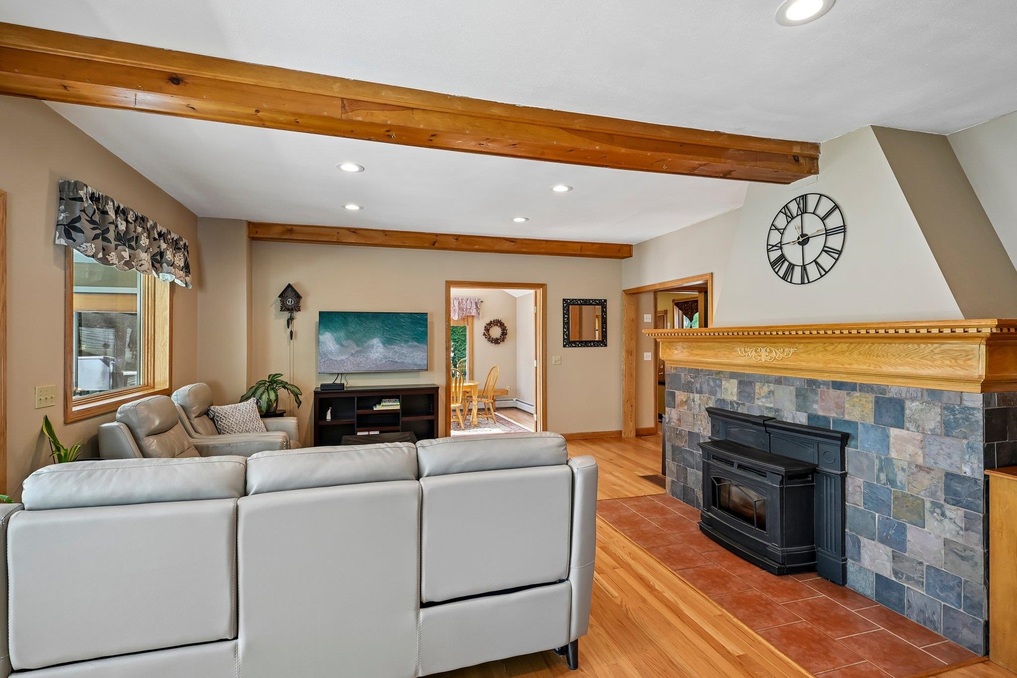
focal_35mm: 17
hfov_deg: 93.3
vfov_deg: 70.4
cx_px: 508
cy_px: 339
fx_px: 480
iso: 400
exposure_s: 1/8
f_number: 8
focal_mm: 17
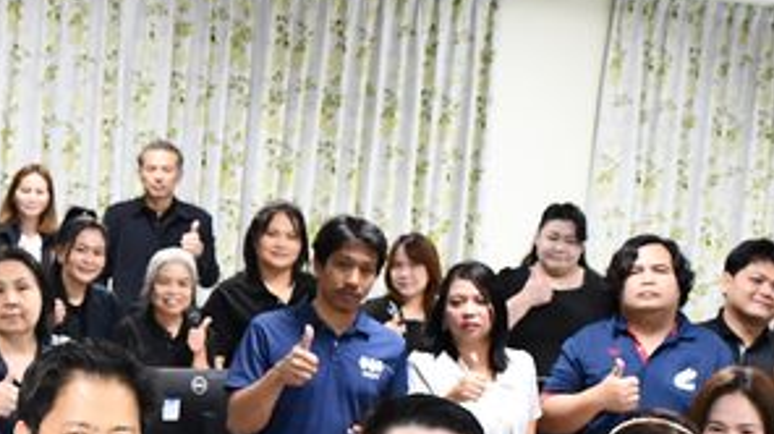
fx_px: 2010
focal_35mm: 98
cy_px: 435
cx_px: 0
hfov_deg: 21.1
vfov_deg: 12.2
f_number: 3.5
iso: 3200
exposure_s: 1/125
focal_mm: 18
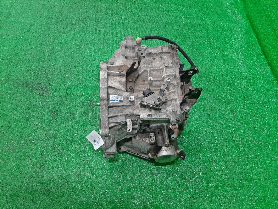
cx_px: 139
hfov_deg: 67.3
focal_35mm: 26
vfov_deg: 53.1
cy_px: 104
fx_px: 209
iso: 95
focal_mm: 3.93
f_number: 1.7
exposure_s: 1/50
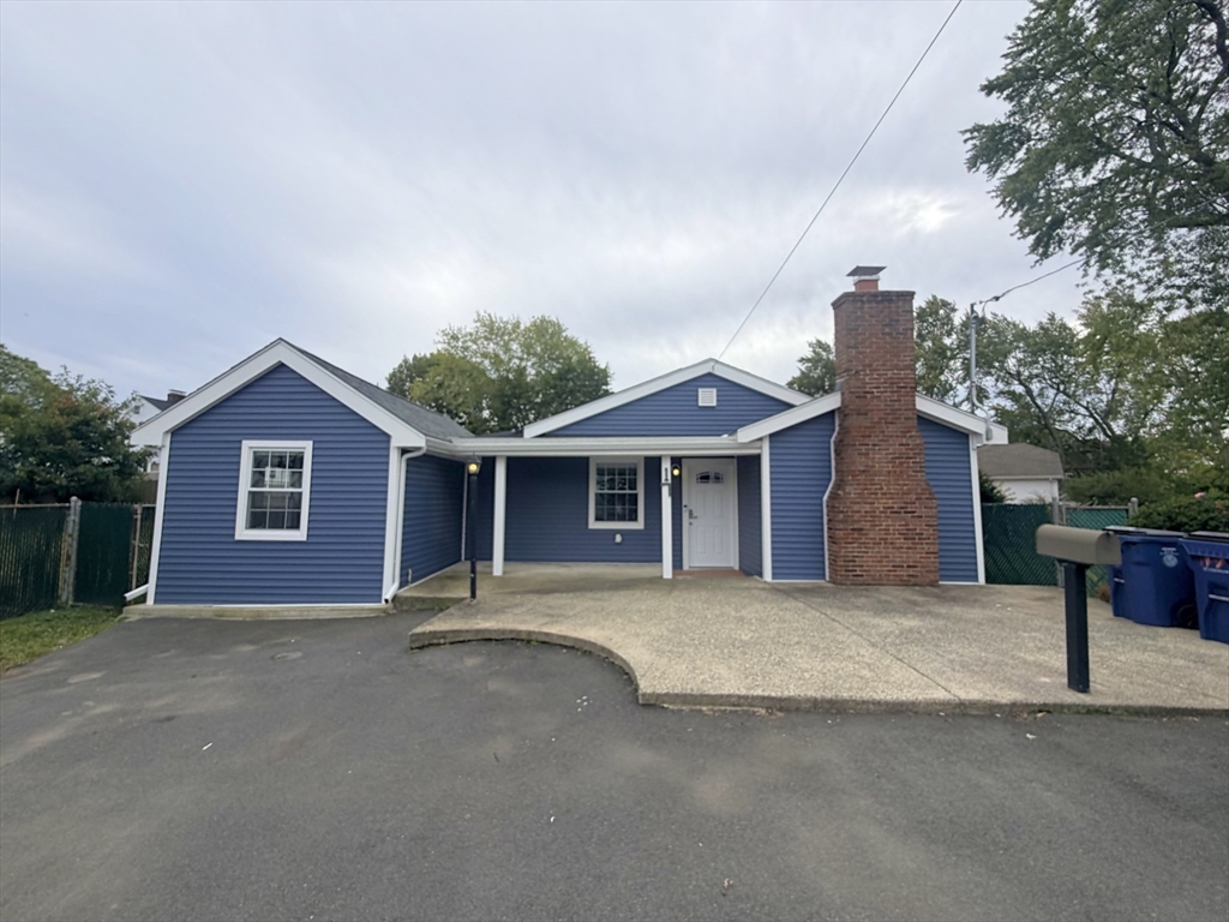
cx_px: 614
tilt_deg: +4.4
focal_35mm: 14
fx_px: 497
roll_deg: +0.7
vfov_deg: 85.7
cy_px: 461
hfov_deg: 102.1
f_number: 2.2
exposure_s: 1/770
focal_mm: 2.22
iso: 40
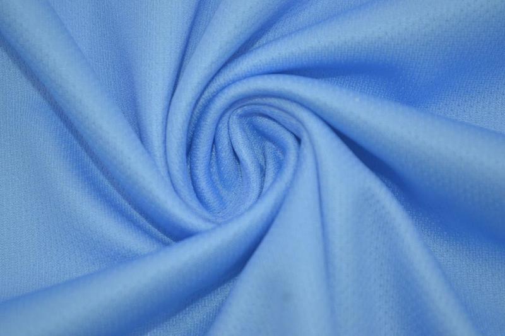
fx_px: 1157
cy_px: 168
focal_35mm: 82
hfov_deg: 24.6
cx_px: 252
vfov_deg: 16.5
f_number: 5.6
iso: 200
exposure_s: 1/60
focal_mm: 55
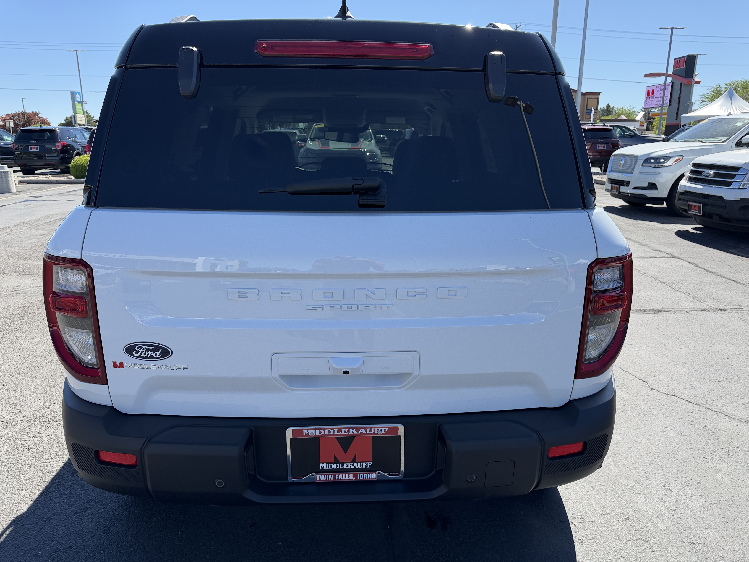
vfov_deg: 56.8
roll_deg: +0.1
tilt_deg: -15.3
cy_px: 281
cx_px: 374
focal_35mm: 24
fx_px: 519
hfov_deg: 71.6
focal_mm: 6.76
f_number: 1.78
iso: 100
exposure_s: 1/2703
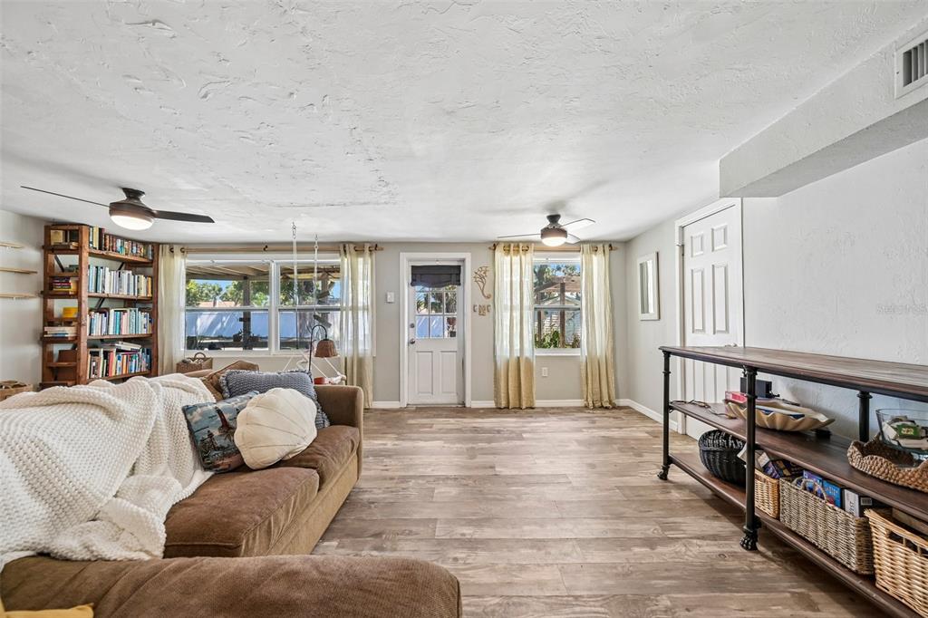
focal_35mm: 14
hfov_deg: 104.3
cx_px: 464
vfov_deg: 81.2
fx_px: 361
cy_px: 309
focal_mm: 14
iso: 400
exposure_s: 1/13
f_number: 8
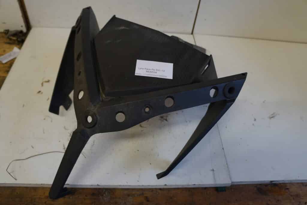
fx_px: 230
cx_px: 154
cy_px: 102
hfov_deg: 67.4
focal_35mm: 27
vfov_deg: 47.9
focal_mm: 18
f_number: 3.5
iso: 500
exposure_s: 1/60
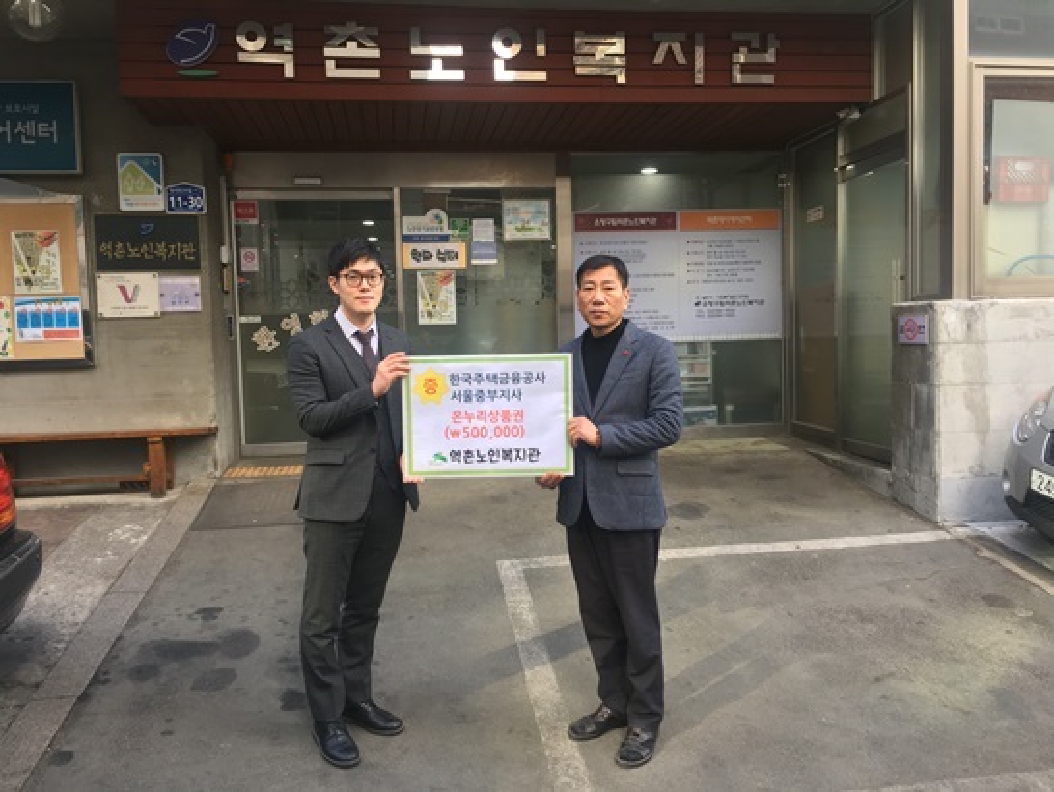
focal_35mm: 29
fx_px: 883
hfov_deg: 61.6
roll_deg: +1.4
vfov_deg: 48.3
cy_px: 396
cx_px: 527
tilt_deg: -3.5
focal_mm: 4.15
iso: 40
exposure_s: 1/120
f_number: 2.2
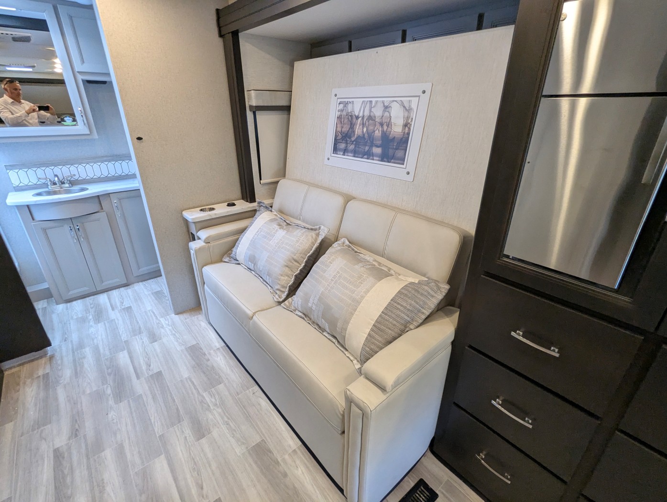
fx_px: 309
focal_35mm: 16
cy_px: 251
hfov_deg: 94.4
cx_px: 334
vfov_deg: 78.2
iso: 264
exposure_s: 1/91.1
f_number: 2.2
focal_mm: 2.35
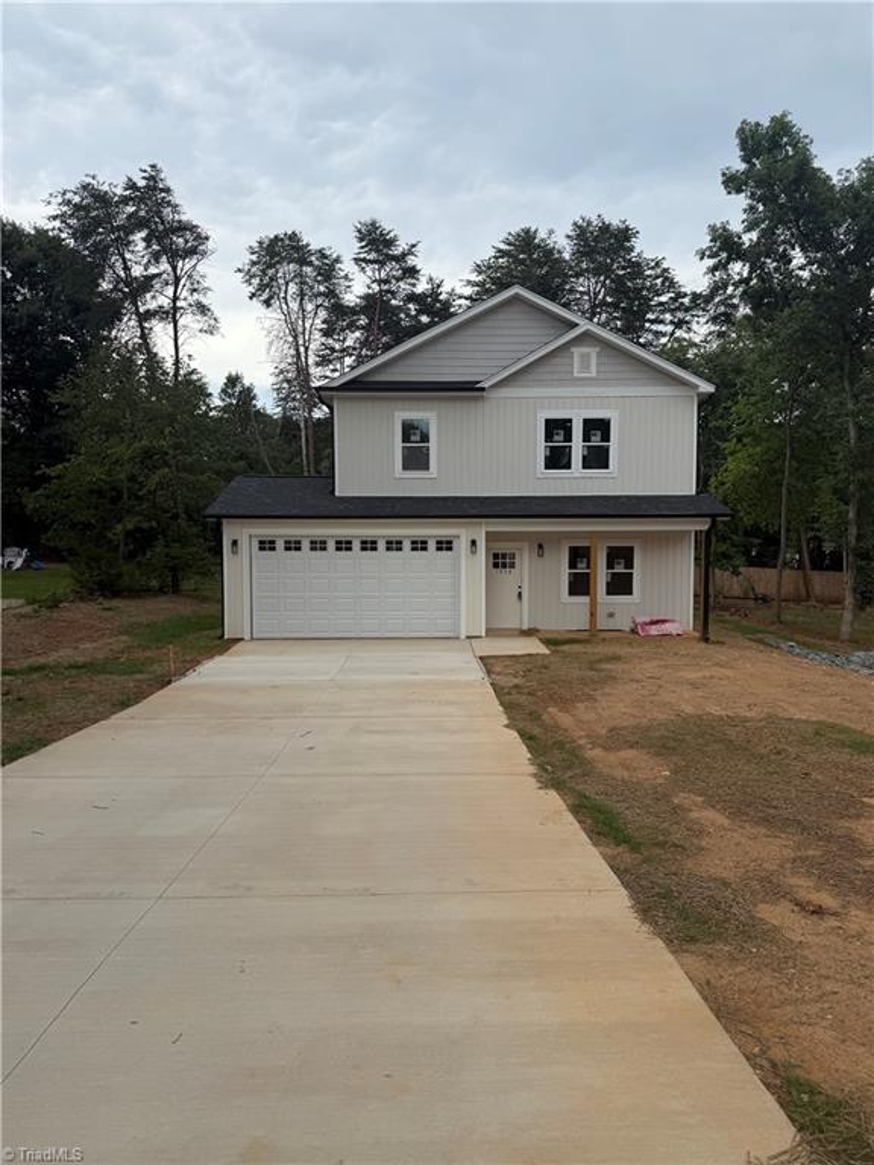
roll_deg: -0.1
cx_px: 437
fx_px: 808
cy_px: 582
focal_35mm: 24
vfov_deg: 71.6
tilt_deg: -3.7
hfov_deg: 56.8
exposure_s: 1/2611
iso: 80
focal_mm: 6.76
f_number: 1.78
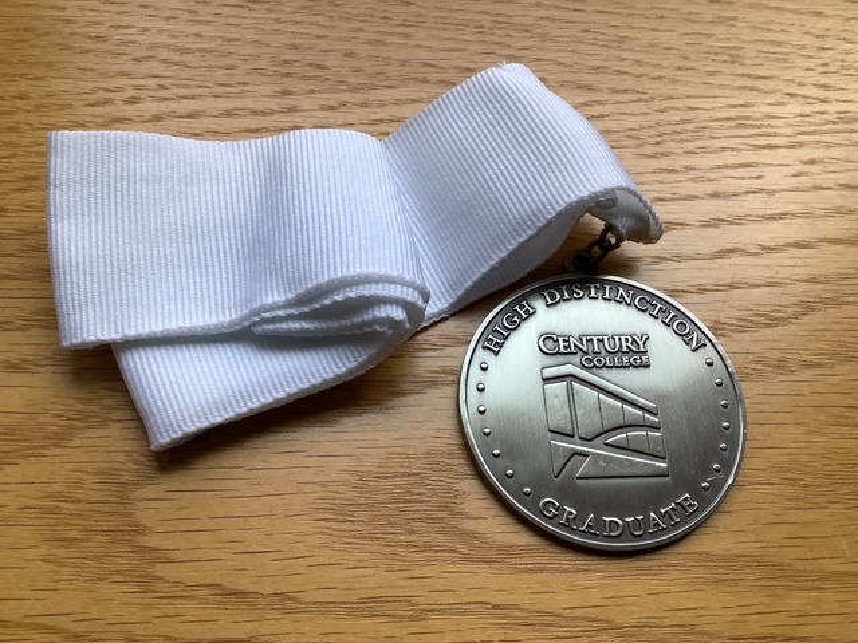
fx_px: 768
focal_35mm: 31
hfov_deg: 58.4
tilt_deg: -64.5
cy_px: 322
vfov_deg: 45.4
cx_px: 429
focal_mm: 3.3
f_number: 2.4
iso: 50
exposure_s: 1/60
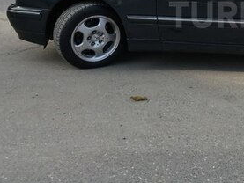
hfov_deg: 26.3
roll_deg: -3.1
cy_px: 15
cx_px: 259
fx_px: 487
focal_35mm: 69
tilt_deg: -12.0
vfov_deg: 20.8
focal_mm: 4.15
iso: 25
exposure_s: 1/413
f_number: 2.2
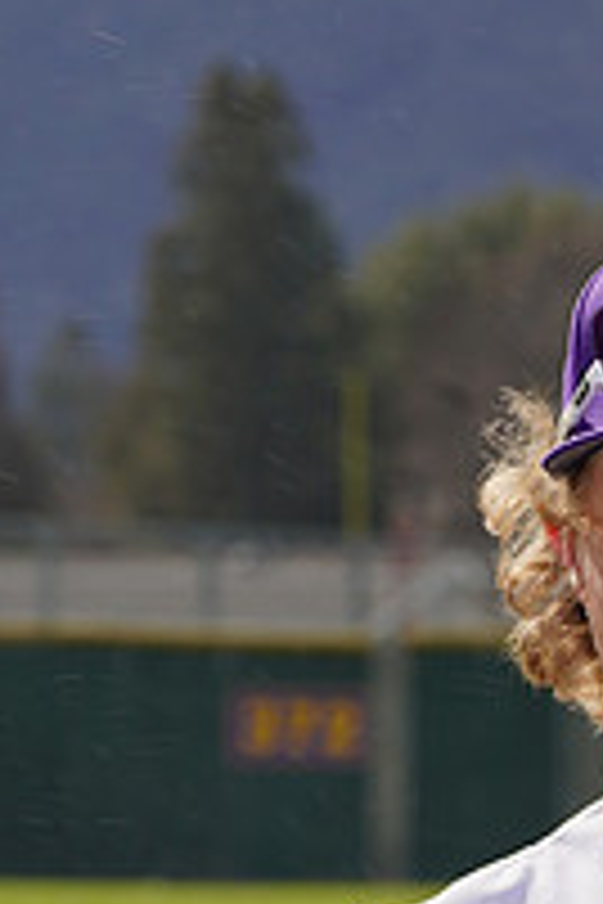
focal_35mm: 510
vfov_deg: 4.0
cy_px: 1223
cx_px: 781
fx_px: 12813
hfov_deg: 2.7
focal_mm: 177
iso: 100
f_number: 11
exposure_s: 1/250
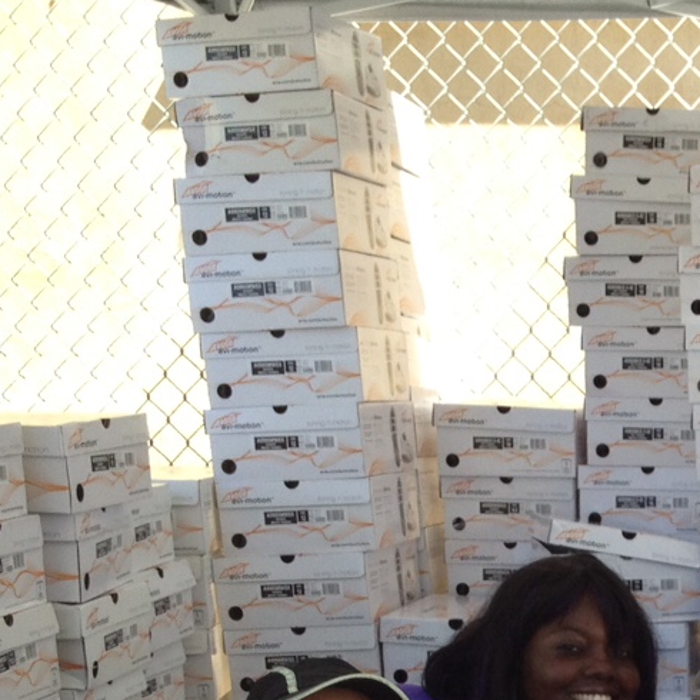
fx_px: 2356
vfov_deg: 16.3
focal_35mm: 103
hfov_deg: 16.3
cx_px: 814
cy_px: 801
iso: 80
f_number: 2.4
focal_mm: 4.28
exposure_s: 1/298
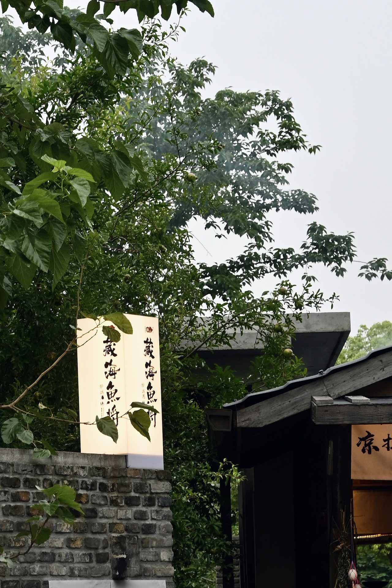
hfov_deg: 18.2
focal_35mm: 75
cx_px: 196
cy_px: 294
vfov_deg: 27.0
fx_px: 1225
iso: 200
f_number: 6.3
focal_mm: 50
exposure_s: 1/80
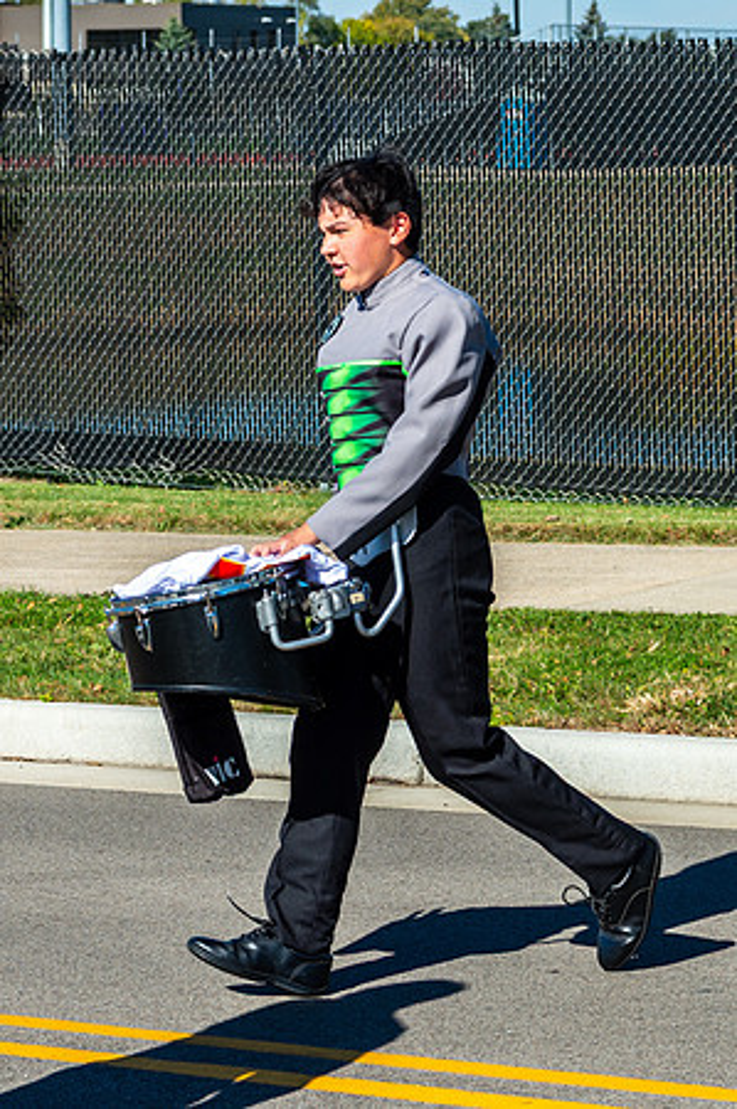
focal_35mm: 134
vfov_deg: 15.2
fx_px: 4139
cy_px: 404
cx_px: 453
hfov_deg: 10.2
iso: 320
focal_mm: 70
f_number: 7.1
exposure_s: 1/1250
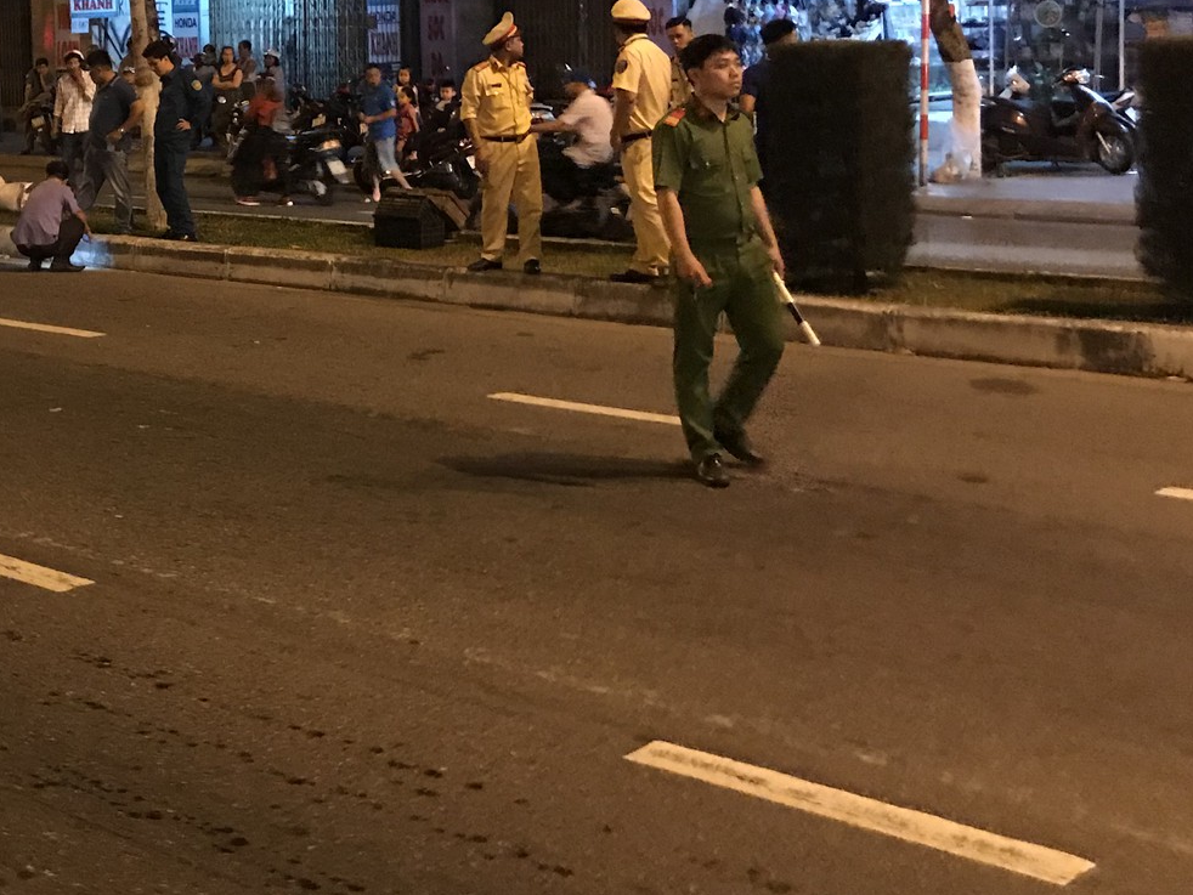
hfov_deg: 32.0
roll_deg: +1.7
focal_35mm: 57
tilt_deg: -4.9
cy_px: 188
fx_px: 1965
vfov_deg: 25.3
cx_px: 98
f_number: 1.8
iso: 100
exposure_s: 1/4
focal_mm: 3.99
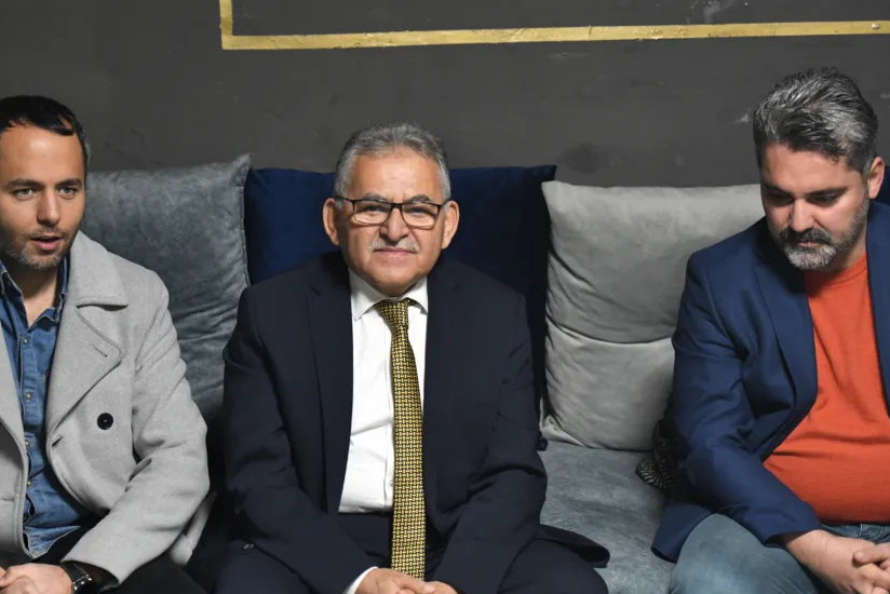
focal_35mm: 87
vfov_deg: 15.7
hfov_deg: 23.4
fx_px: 2151
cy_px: 281
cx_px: 379
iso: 4000
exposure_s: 1/100
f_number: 3.2
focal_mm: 70
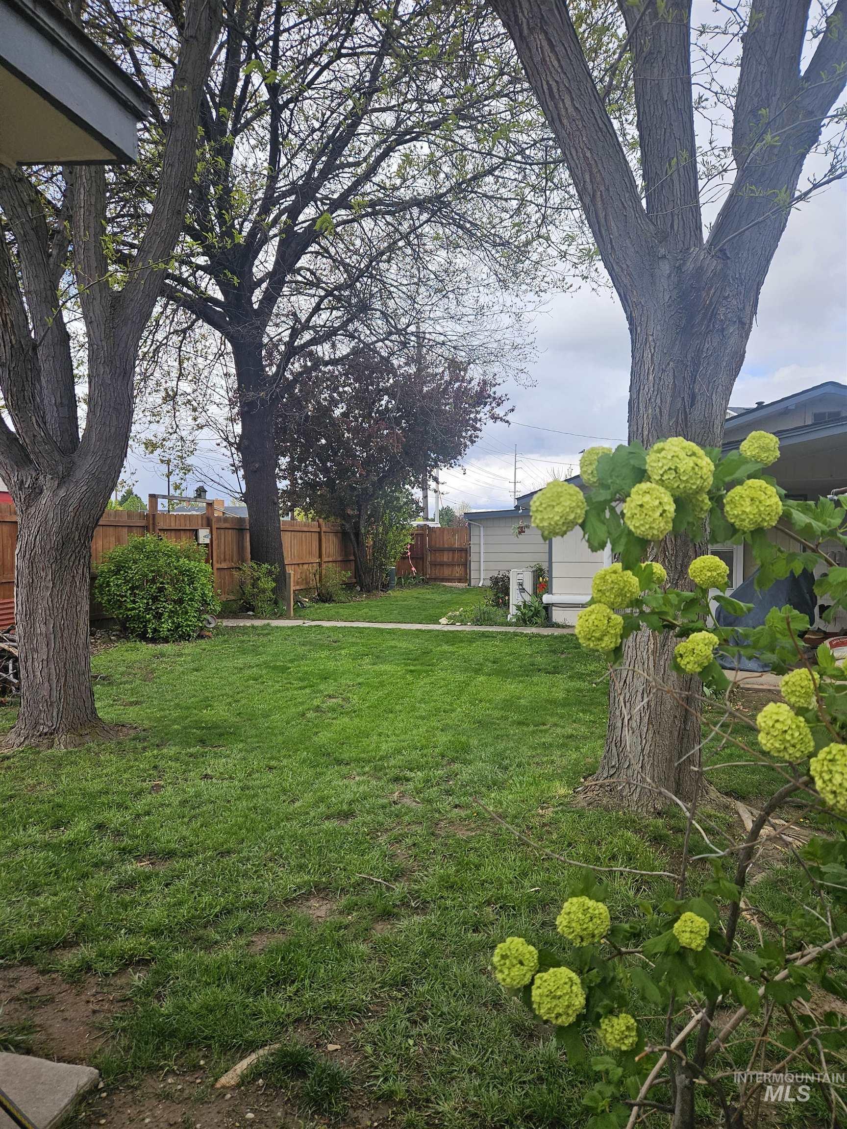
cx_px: 424
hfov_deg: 58.9
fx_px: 750
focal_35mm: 23
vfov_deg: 73.9
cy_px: 564
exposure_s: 1/1517
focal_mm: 5.4
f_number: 1.8
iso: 32
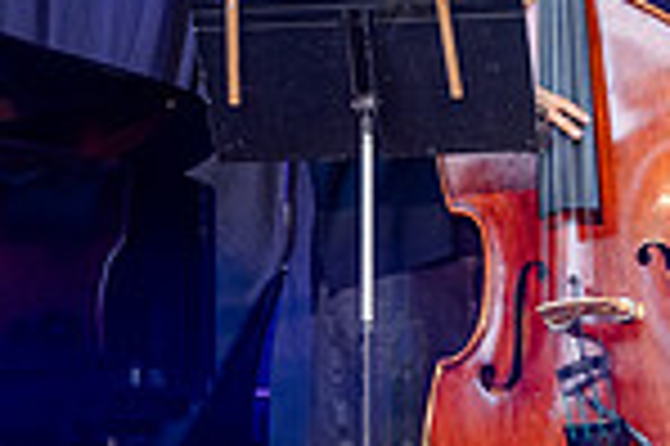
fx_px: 3198
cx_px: 405
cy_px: -56
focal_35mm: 172
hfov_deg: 12.0
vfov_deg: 7.9
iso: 2500
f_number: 4
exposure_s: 1/800
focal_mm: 44
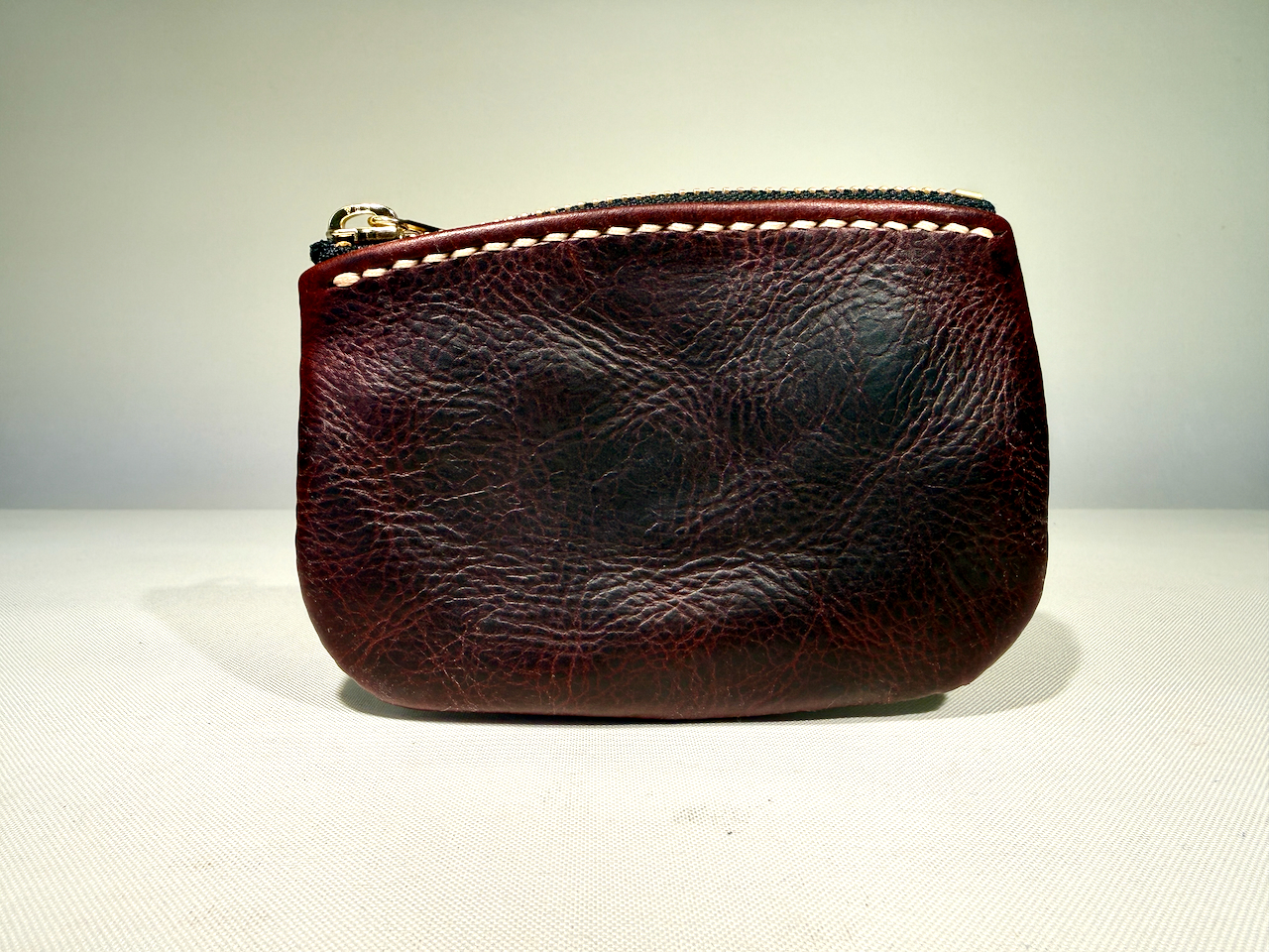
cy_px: 476
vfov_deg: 56.8
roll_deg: +0.4
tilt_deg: -5.8
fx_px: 880
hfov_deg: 71.6
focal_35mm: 24
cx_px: 634
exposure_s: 1/125
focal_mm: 2.22
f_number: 2.2
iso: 40
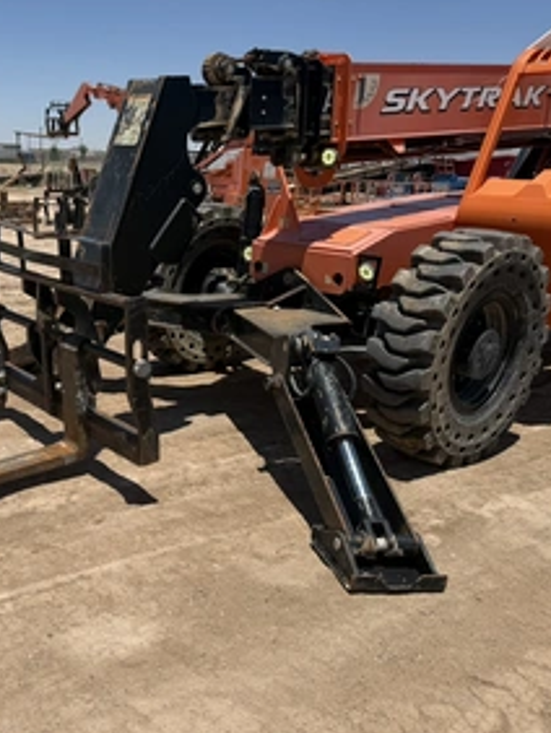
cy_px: 372
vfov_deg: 53.9
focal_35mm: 34
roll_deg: -2.5
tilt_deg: -17.7
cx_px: 86
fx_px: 721
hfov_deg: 39.6
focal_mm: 6.76
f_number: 1.78
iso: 80
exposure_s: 1/6711
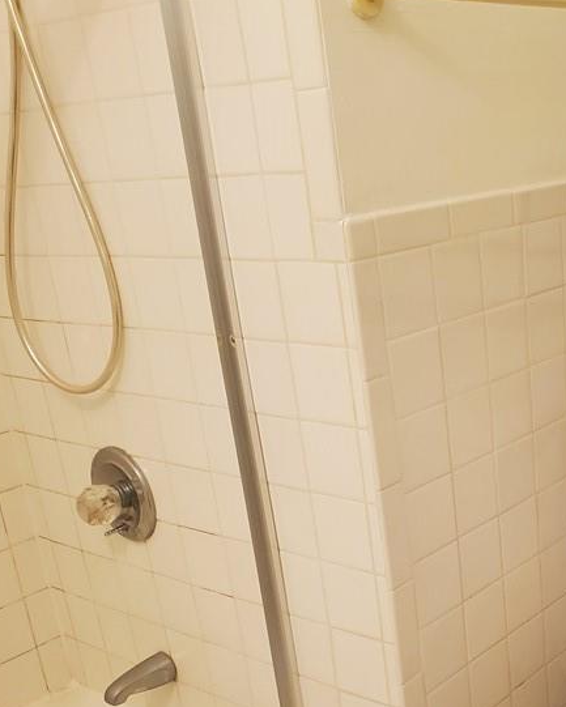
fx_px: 1005
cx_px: 447
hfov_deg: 30.7
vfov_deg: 37.7
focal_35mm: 48
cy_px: 536
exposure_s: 1/40
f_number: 2.4
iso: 200
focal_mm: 4.3
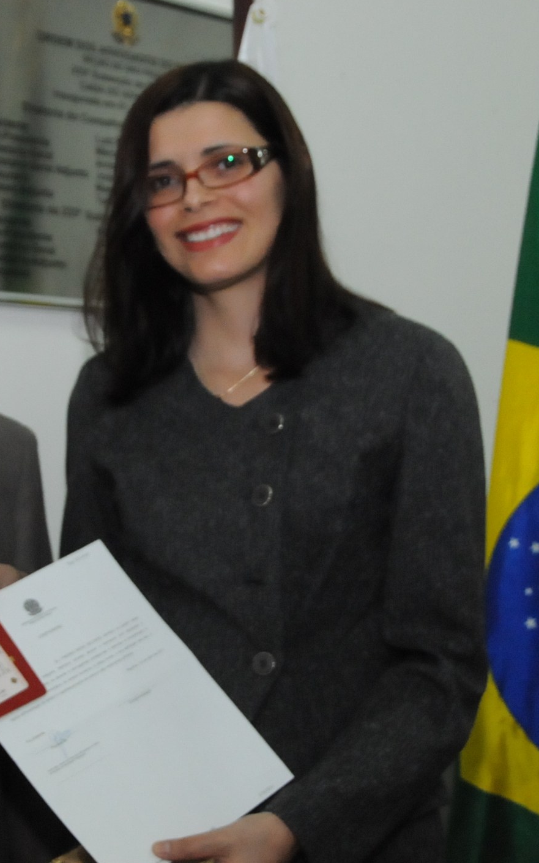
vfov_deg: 31.5
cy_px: 428
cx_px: 149
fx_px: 1528
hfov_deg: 19.9
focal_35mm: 65
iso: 3200
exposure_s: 1/250
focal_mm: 28
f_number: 5
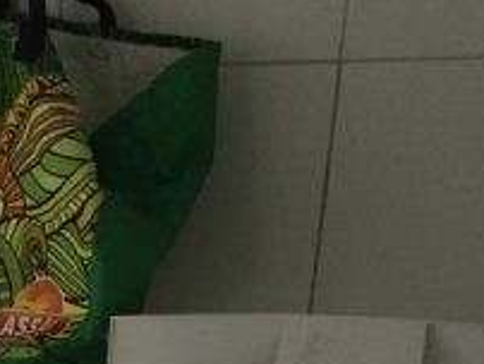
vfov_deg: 12.3
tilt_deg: -16.6
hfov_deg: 16.3
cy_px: 668
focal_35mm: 110
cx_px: -247
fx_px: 1540
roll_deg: -2.9
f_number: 2.2
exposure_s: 1/30
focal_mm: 4.15
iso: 160
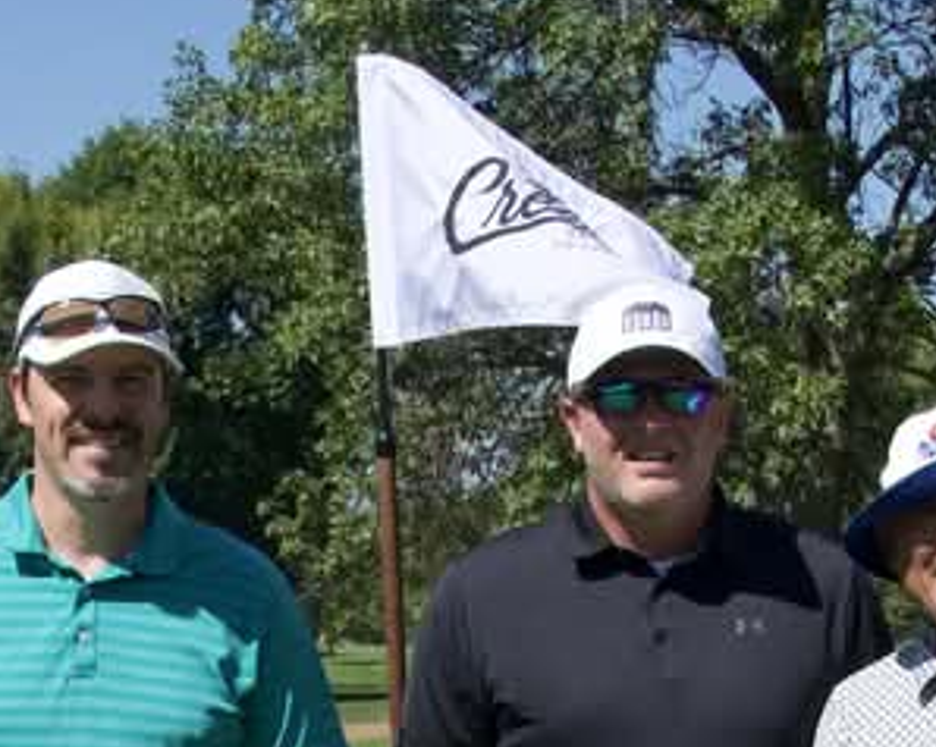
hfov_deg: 14.2
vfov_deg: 11.0
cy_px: 1029
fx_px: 3765
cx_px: 320
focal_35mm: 136
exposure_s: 1/3000
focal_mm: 24
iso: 1250
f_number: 9.5
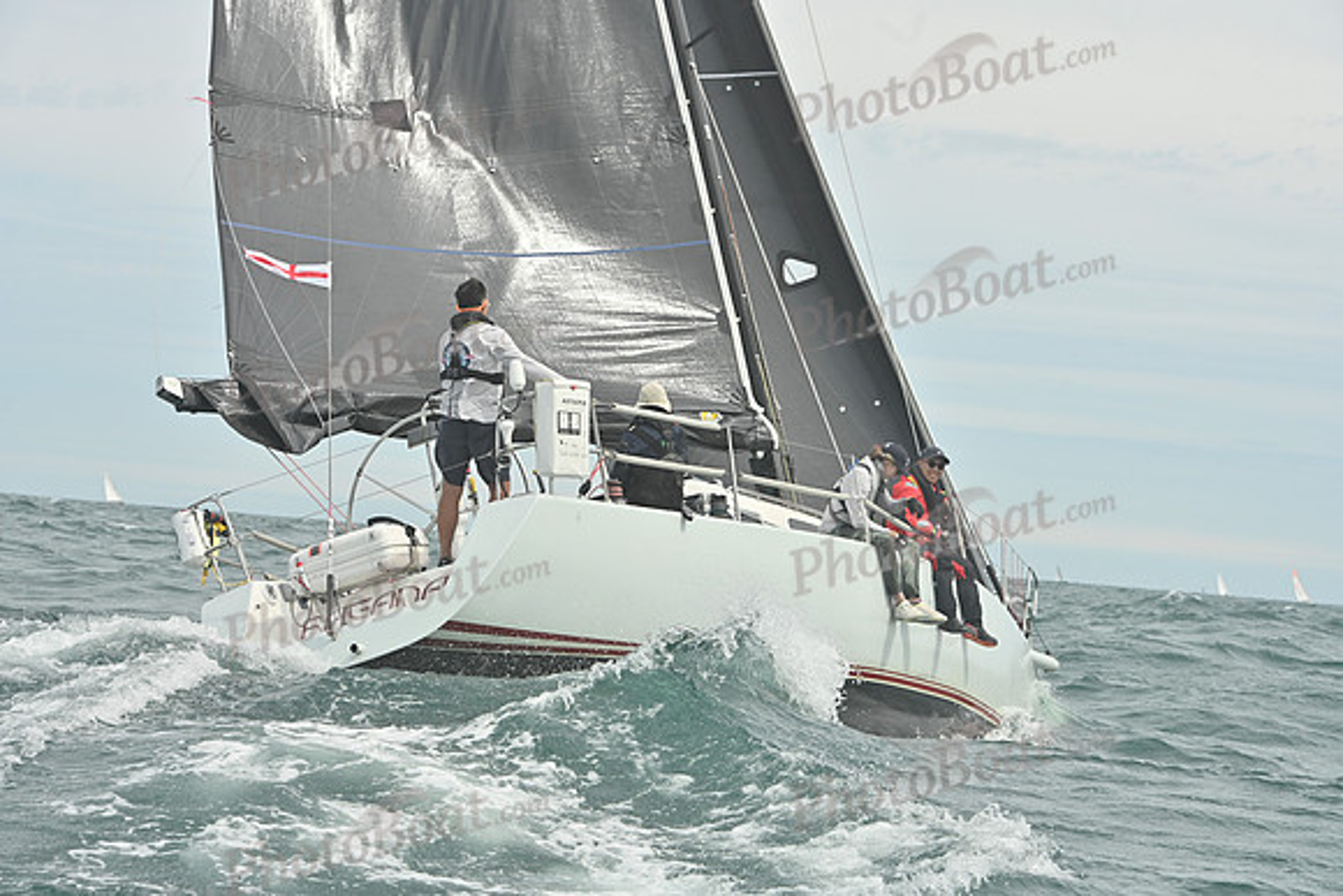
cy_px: 448
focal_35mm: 102
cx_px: 672
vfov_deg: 13.4
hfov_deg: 20.0
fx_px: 3806
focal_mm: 102
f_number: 10
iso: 320
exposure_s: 1/1250
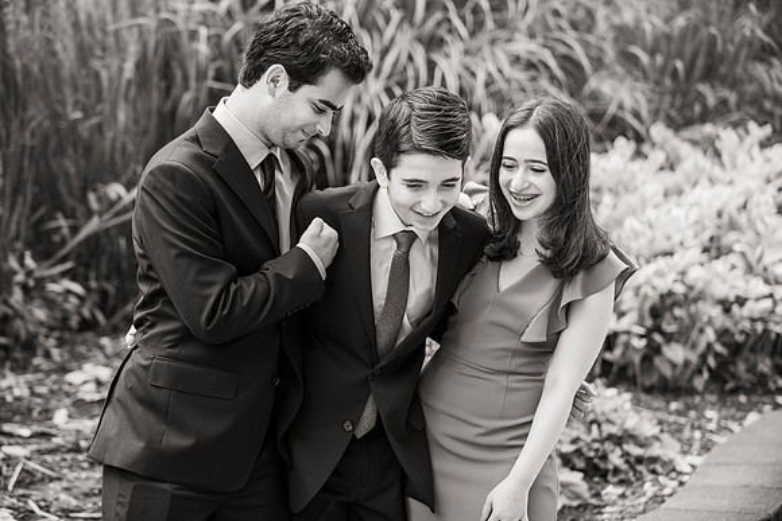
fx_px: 2216
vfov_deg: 13.4
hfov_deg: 20.0
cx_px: 391
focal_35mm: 102
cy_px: 260
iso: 400
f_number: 3.5
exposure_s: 1/500
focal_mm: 102
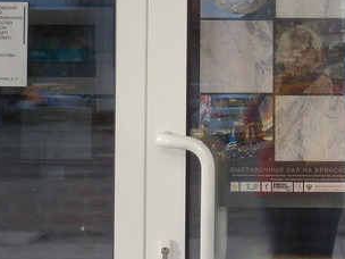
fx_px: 738
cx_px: 304
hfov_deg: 25.6
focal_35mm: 74
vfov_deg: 19.7
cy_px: 63
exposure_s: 1/100
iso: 100
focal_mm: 4.5
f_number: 4
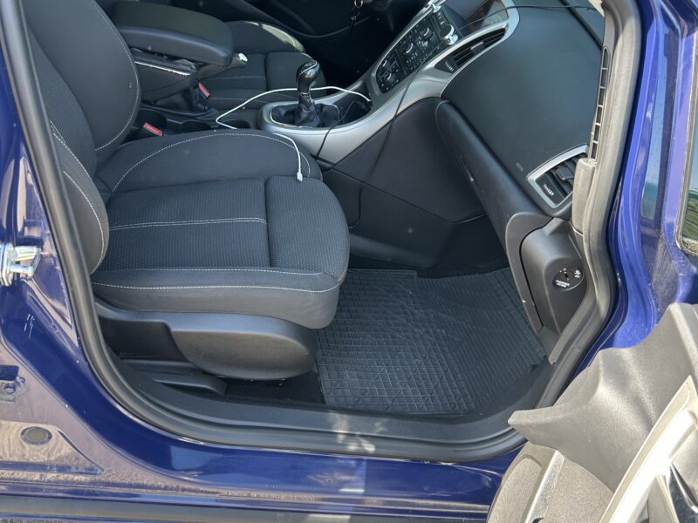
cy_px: 262
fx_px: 524
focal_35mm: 26
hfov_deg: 67.3
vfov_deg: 53.1
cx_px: 349
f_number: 1.5
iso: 50
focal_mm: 5.7
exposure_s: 1/171
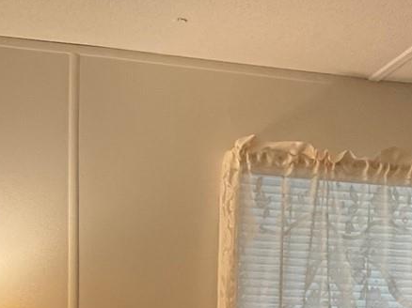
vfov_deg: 13.0
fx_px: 1261
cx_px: 351
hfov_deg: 18.3
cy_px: 500
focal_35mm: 106
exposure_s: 1/60
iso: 160
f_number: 1.8
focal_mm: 3
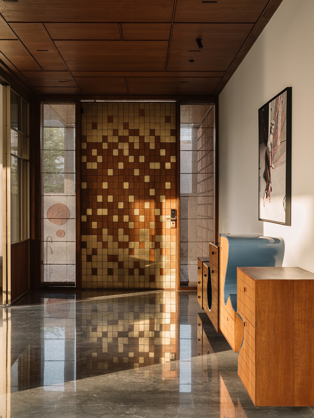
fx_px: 520
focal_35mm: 43
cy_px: 209
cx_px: 157
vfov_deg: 43.9
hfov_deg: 33.6
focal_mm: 55
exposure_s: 1.3
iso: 100
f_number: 10
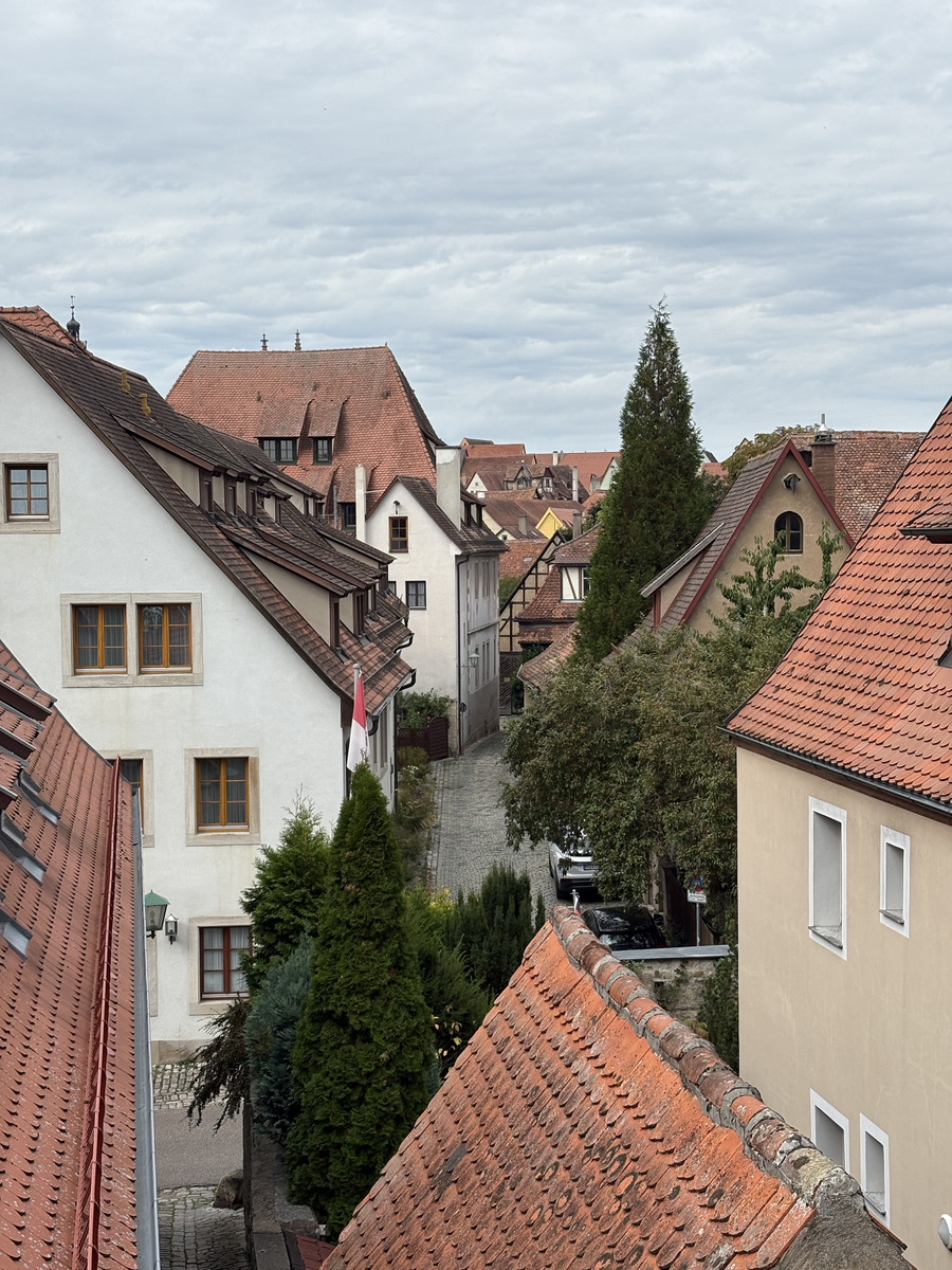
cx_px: 476
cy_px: 635
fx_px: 1907
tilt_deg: -2.6
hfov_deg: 28.0
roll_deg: +0.4
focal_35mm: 52
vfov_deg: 36.8
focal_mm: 5.96
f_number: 1.6
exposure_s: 1/2283
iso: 32
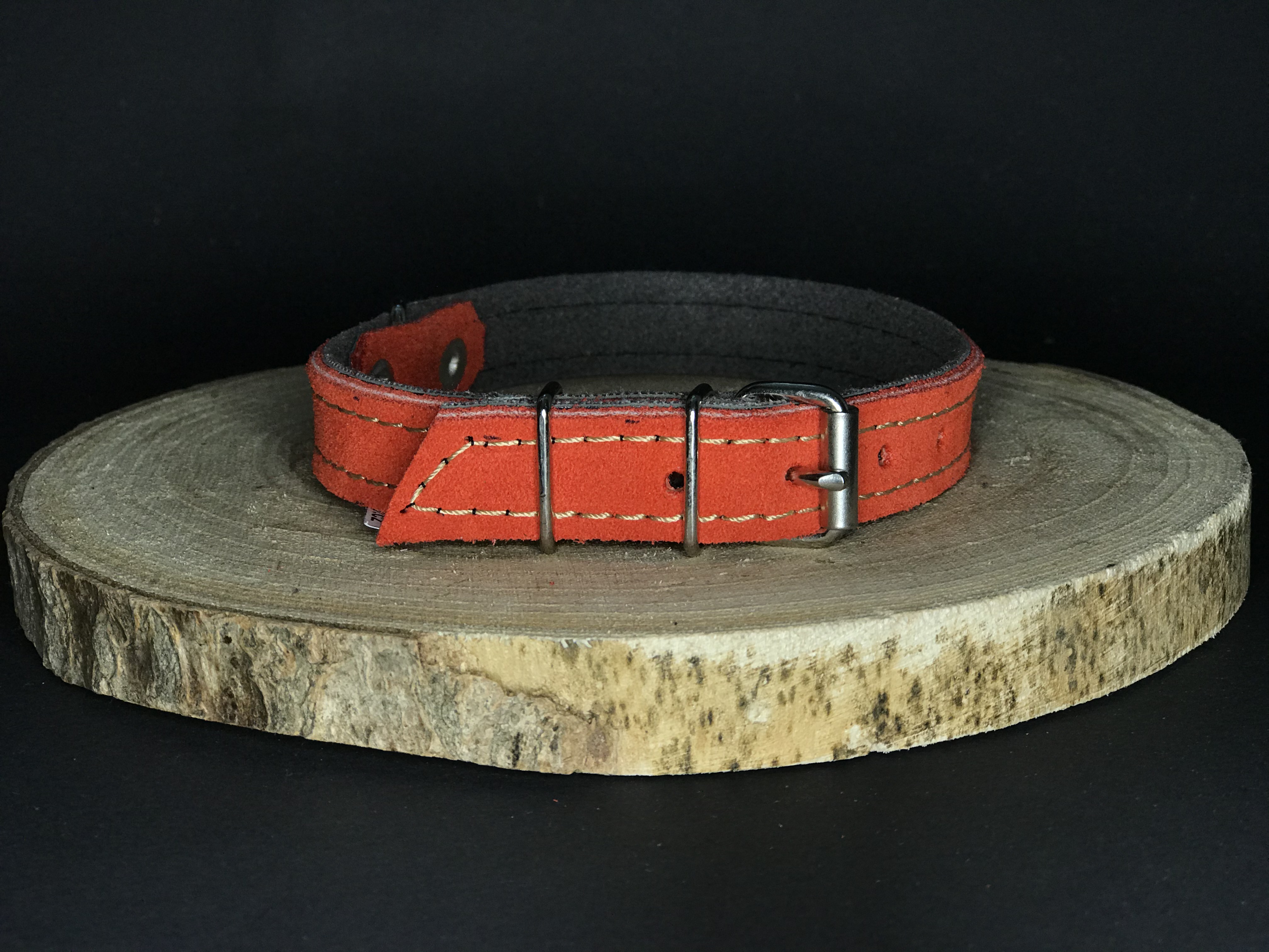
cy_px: 476
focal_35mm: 57
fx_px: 2090
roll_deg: +0.8
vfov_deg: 25.7
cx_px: 634
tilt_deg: -15.9
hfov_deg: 33.8
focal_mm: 6.6
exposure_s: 1/50
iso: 32
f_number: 2.8
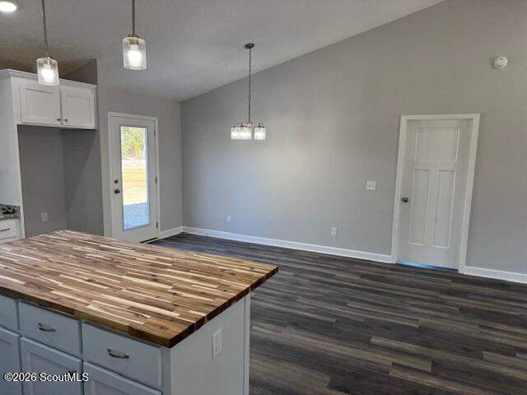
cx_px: 264
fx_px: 365
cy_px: 198
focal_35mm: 24
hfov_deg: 71.6
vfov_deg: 56.8
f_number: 1.78
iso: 100
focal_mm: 6.76
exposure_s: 1/154
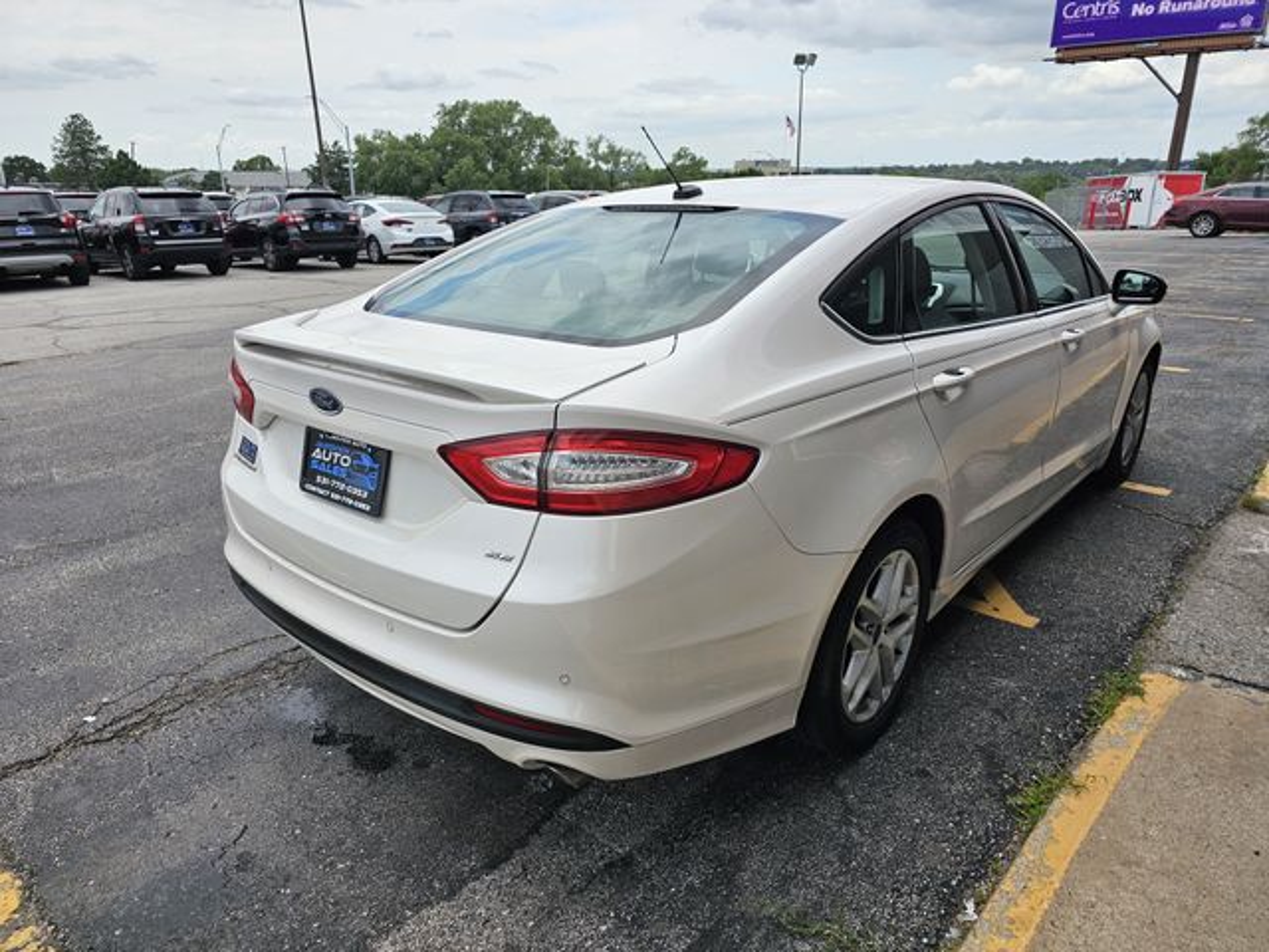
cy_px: 476
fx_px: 843
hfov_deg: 73.9
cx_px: 634
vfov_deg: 58.9
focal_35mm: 23
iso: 12
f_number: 1.7
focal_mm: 6.3
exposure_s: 1/957
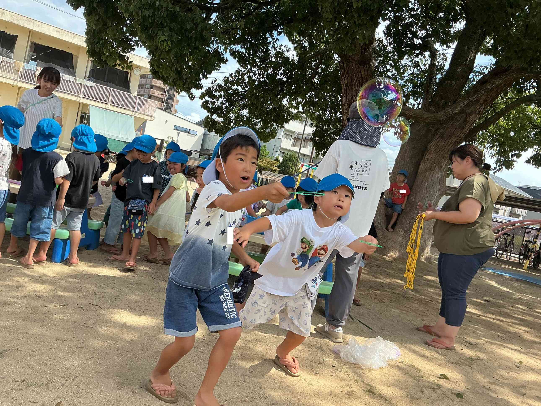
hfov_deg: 61.7
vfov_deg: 48.2
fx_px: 453
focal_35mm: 29
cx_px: 270
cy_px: 203
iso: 25
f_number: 1.8
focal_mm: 3
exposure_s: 1/978
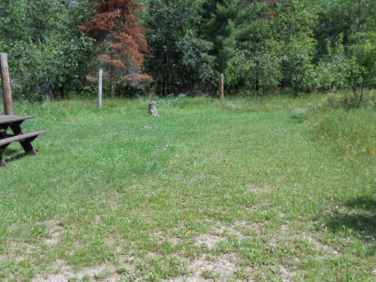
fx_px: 413
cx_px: 188
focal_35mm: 38
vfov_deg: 37.7
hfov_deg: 49.0
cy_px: 141
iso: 80
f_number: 4.2
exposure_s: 1/400
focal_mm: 6.8
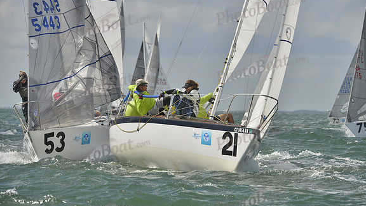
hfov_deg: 8.5
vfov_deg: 4.8
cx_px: 184
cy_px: 110
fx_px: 2455
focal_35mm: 253
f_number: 7.1
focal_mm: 240
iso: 200
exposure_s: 1/1000
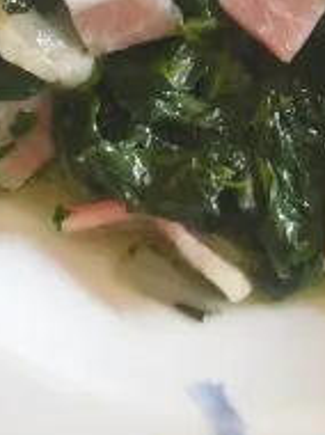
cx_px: 156
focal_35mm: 97
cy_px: -135
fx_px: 1217
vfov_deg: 18.8
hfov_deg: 15.2
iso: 160
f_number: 3
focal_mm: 4
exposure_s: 1/30
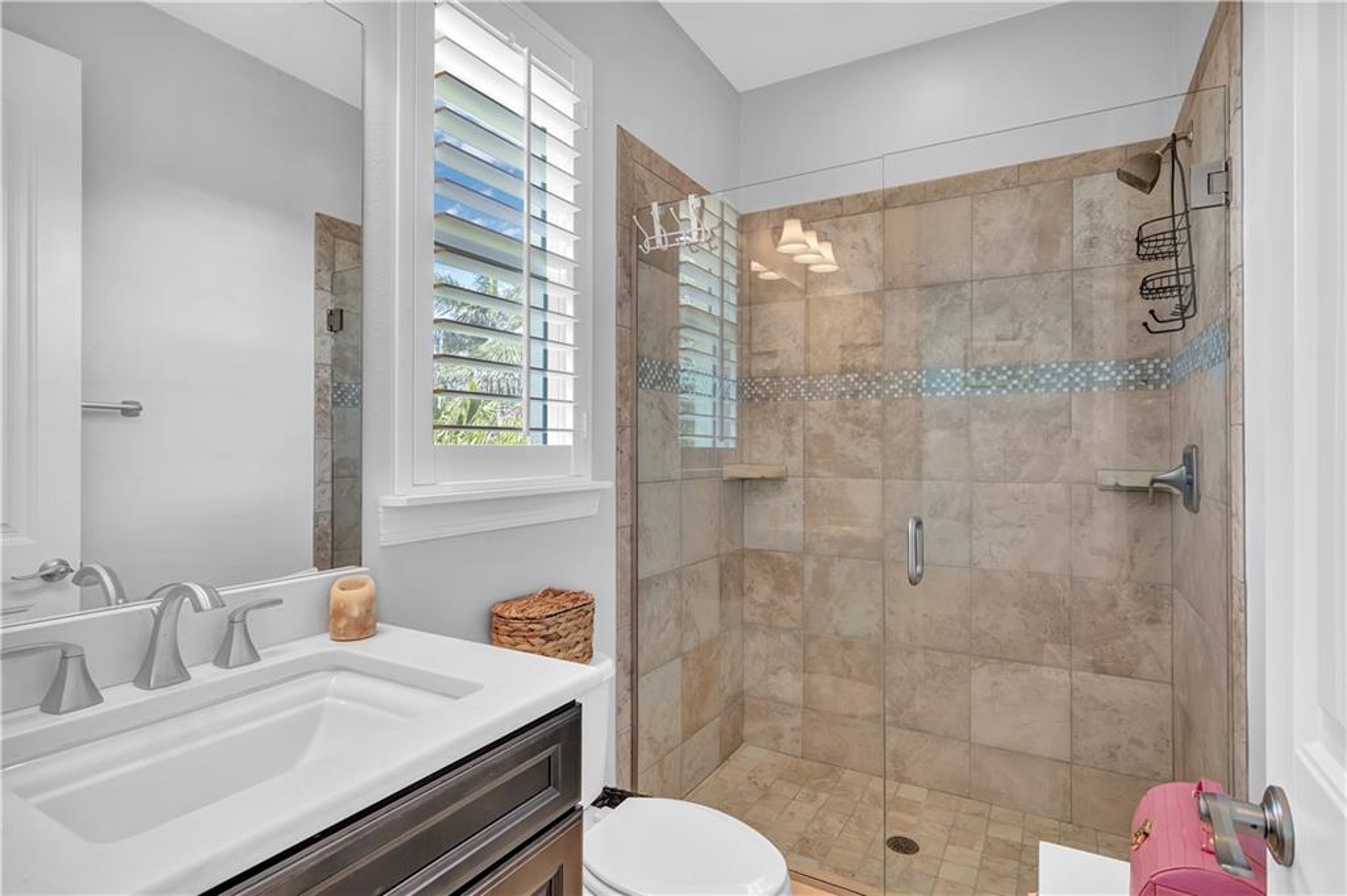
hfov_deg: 95.0
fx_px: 617
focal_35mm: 16
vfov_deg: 72.0
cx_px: 674
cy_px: 448
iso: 320
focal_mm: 11
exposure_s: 1/13
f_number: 6.3
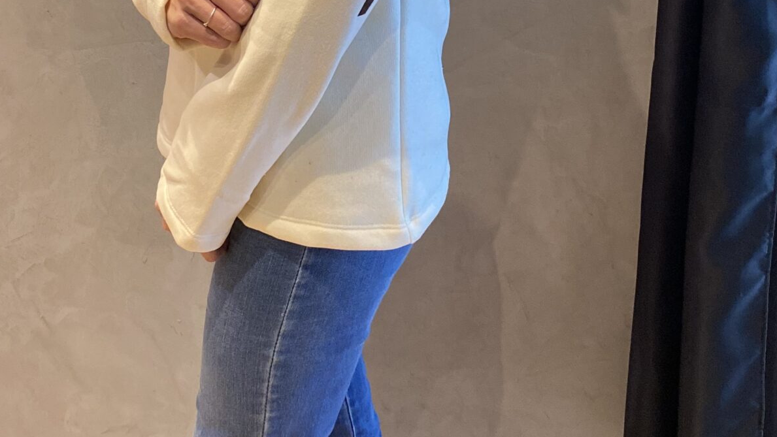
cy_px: -61
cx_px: 257
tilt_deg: -15.8
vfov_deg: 18.8
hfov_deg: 34.0
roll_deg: +0.8
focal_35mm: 61
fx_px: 1257
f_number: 1.8
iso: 160
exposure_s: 1/60
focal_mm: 4.25
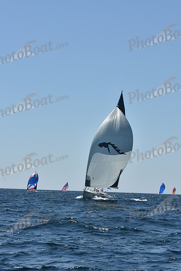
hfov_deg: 14.0
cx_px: 98
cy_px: 127
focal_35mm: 98
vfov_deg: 20.8
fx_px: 738
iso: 200
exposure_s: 1/1000
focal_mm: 80
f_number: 9
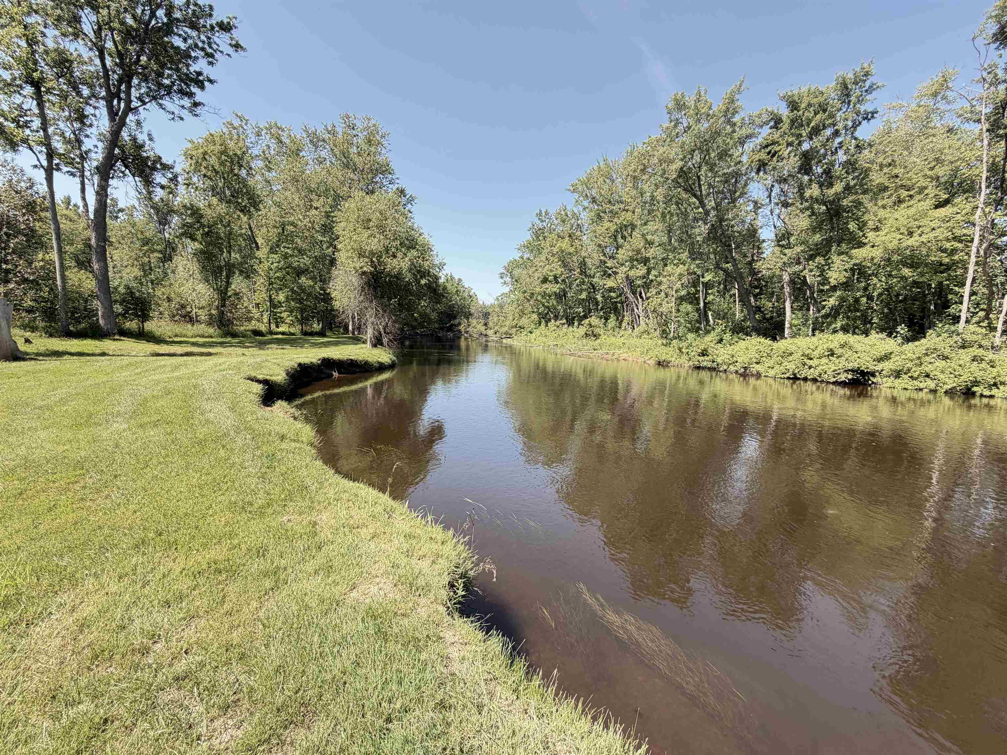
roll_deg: -1.9
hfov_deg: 102.1
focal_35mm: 14
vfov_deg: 85.7
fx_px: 407
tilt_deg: -5.4
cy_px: 378
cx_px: 504
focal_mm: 2.22
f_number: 2.2
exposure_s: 1/310
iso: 50
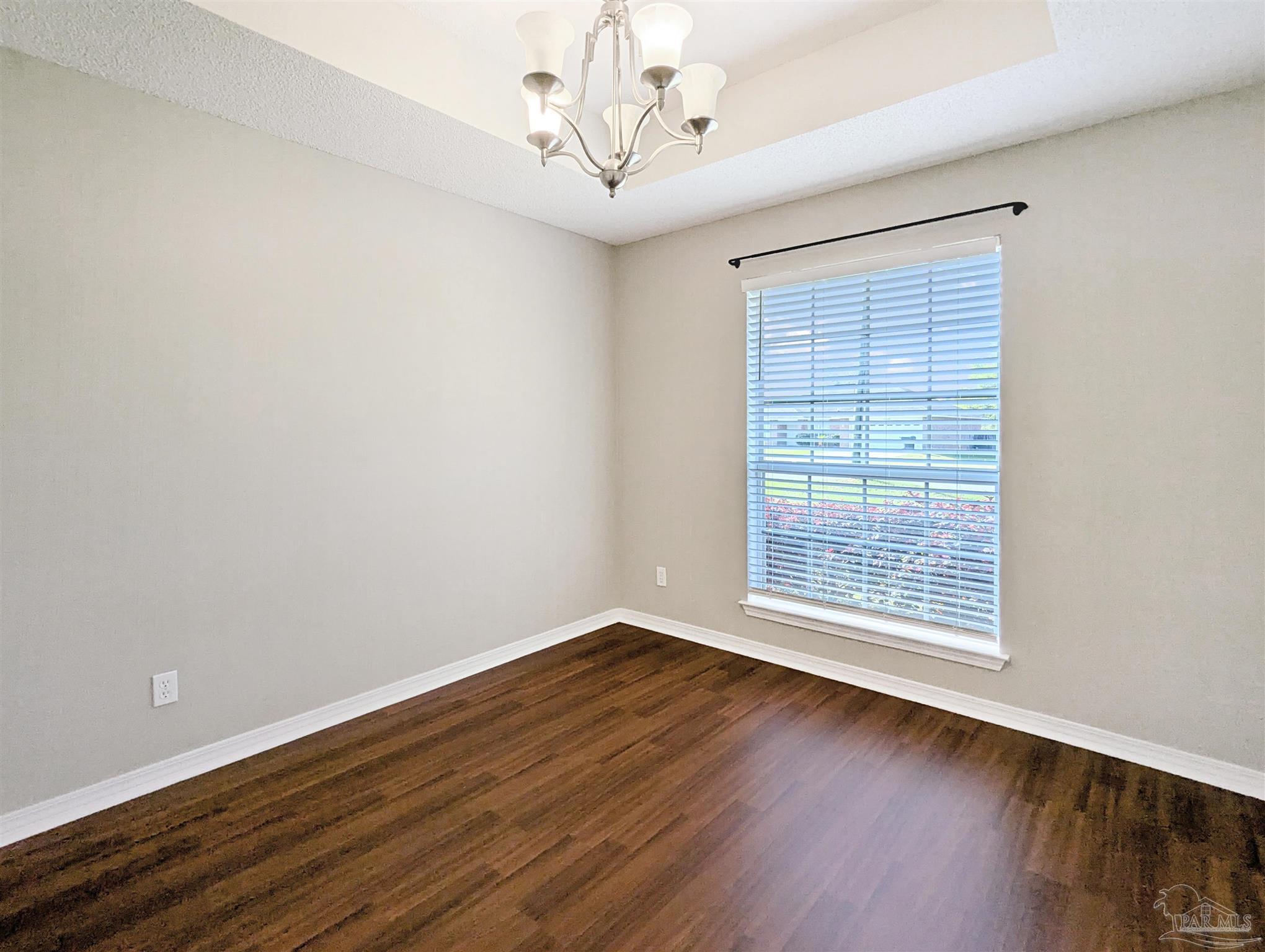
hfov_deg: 94.4
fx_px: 586
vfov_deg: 78.2
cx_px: 632
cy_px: 476
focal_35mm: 16
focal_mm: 2.35
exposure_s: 1/137
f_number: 2.2
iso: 60
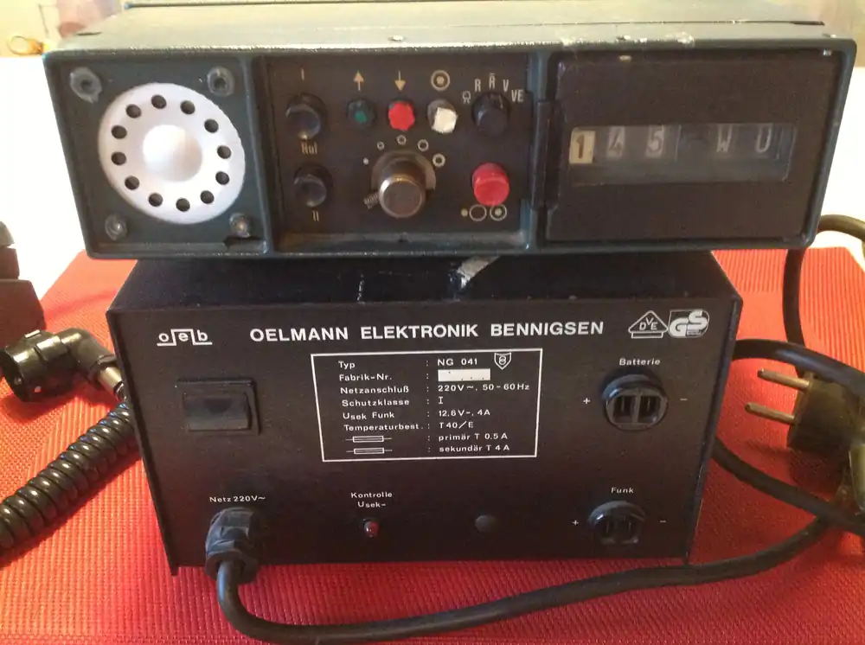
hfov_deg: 52.7
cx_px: 432
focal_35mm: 35
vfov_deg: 40.6
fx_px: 873
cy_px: 322
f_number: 2.4
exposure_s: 1/15
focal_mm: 4.28
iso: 640
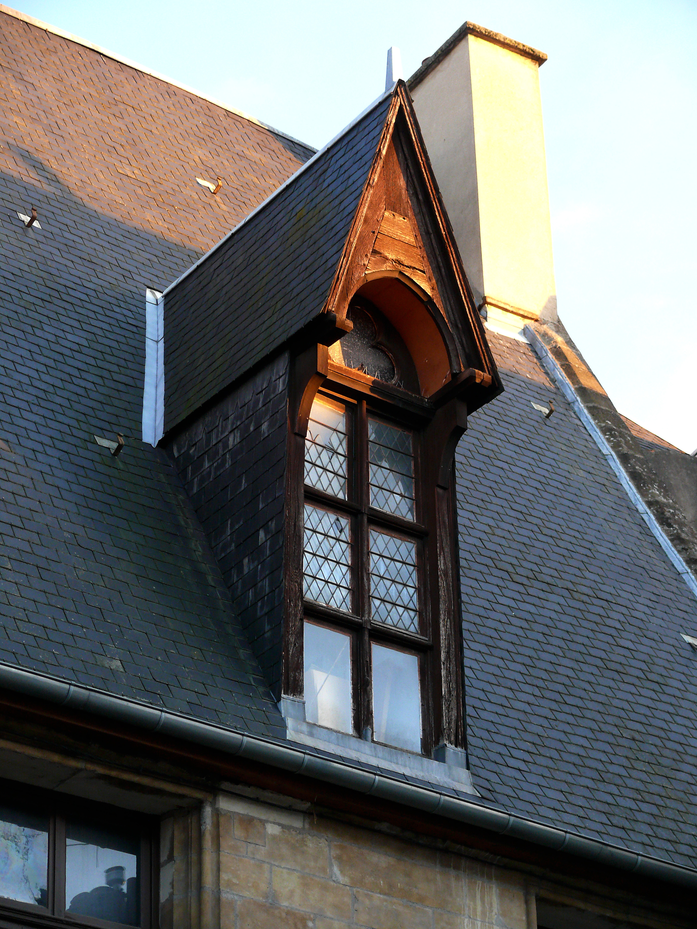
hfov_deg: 14.2
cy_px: 464
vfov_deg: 18.9
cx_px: 348
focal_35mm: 104
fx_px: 2792
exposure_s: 1/100
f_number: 3.2
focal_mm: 22
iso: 200
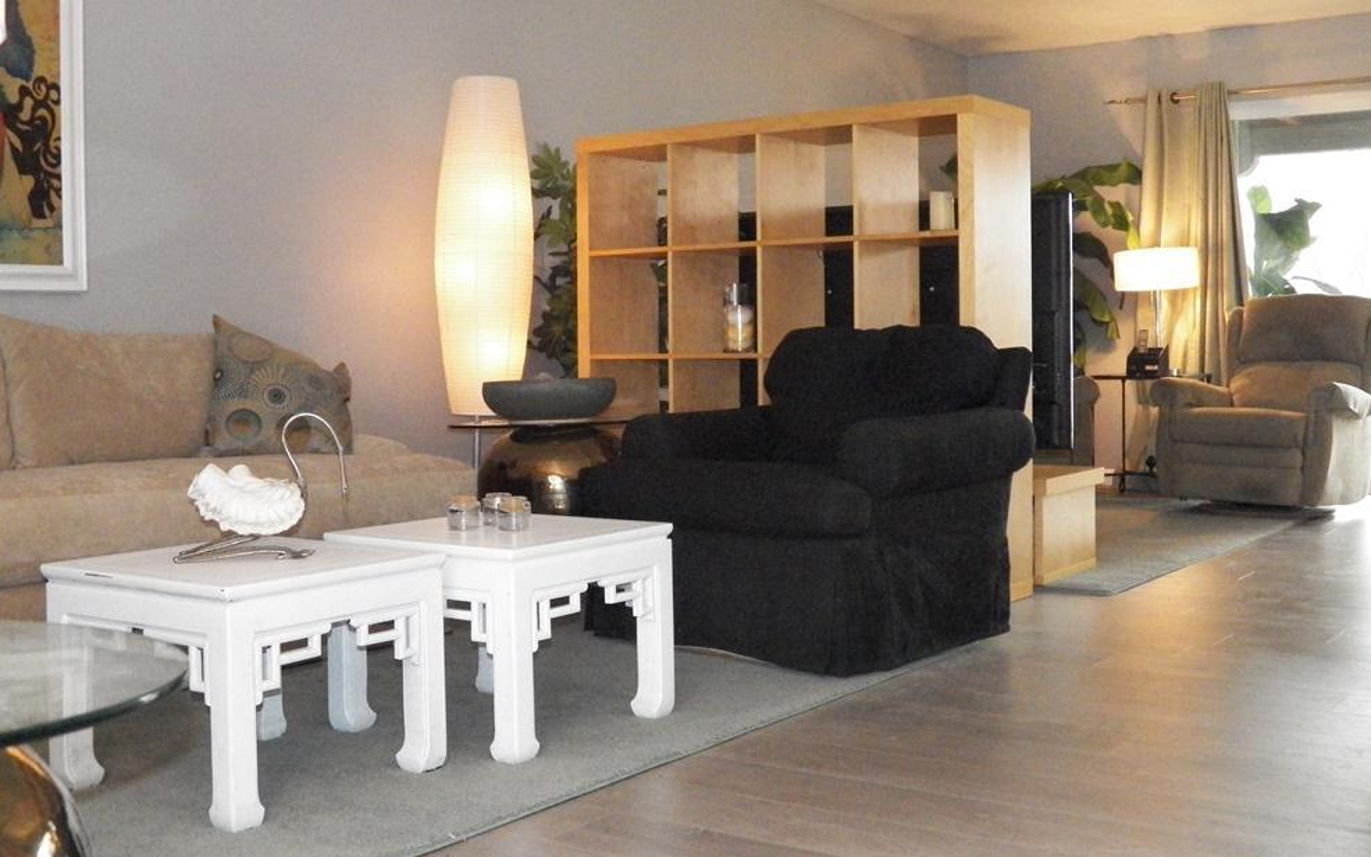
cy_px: 388
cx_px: 684
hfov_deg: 46.2
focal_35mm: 43
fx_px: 1606
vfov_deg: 29.8
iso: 1600
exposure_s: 1/250
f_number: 3.2
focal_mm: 7.1
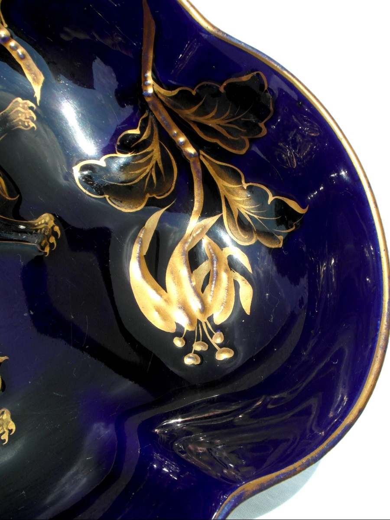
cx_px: 195
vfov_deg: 31.2
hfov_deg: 23.7
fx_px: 931
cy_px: 260
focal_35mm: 62
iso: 80
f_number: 5.6
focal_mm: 10.2
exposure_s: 1/500
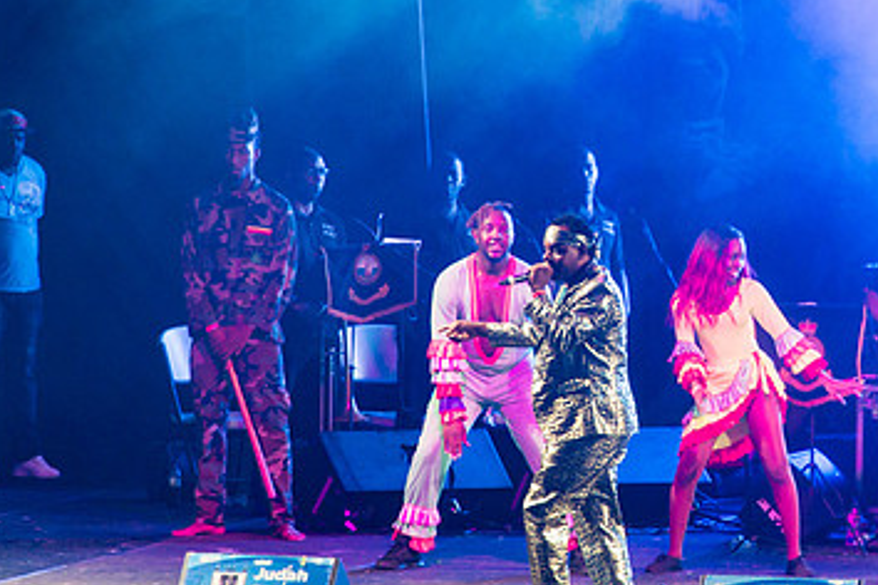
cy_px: 221
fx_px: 12779
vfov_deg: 2.6
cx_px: 667
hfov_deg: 3.9
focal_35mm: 524
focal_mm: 320
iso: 3200
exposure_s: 1/200
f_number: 5.6
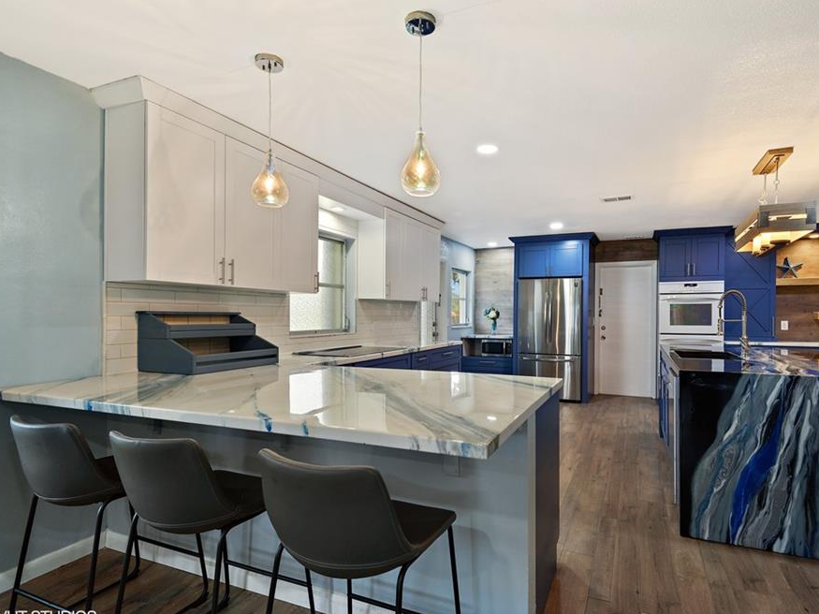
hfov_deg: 87.4
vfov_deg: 71.6
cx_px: 456
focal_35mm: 18
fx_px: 426
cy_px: 306
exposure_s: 1/10
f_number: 8
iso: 250
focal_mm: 16
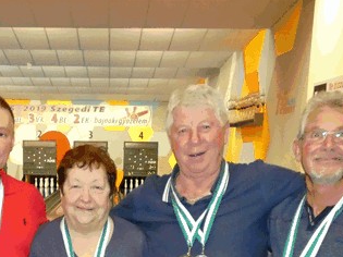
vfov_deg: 21.9
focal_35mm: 61
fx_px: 604
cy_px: 320
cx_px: 96
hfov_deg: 31.3
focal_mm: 3.6
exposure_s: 1/80
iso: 640
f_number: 2.8
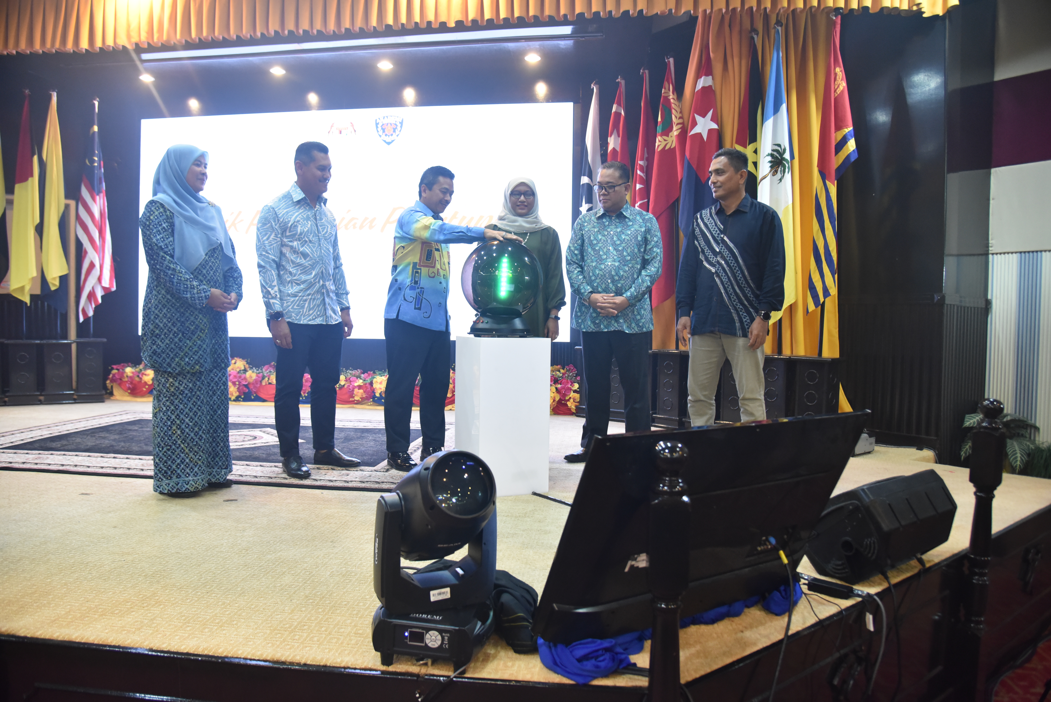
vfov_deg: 27.0
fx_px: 1460
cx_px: 526
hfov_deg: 39.6
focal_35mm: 50
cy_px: 351
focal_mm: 50
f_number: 4
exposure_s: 1/50
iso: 3200
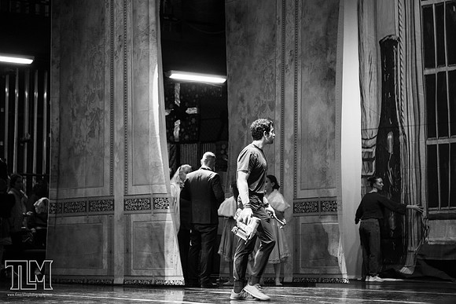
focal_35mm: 104
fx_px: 1318
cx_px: 228
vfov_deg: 13.2
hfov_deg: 19.6
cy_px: 152
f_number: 4
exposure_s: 1/200
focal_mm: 104
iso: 4500
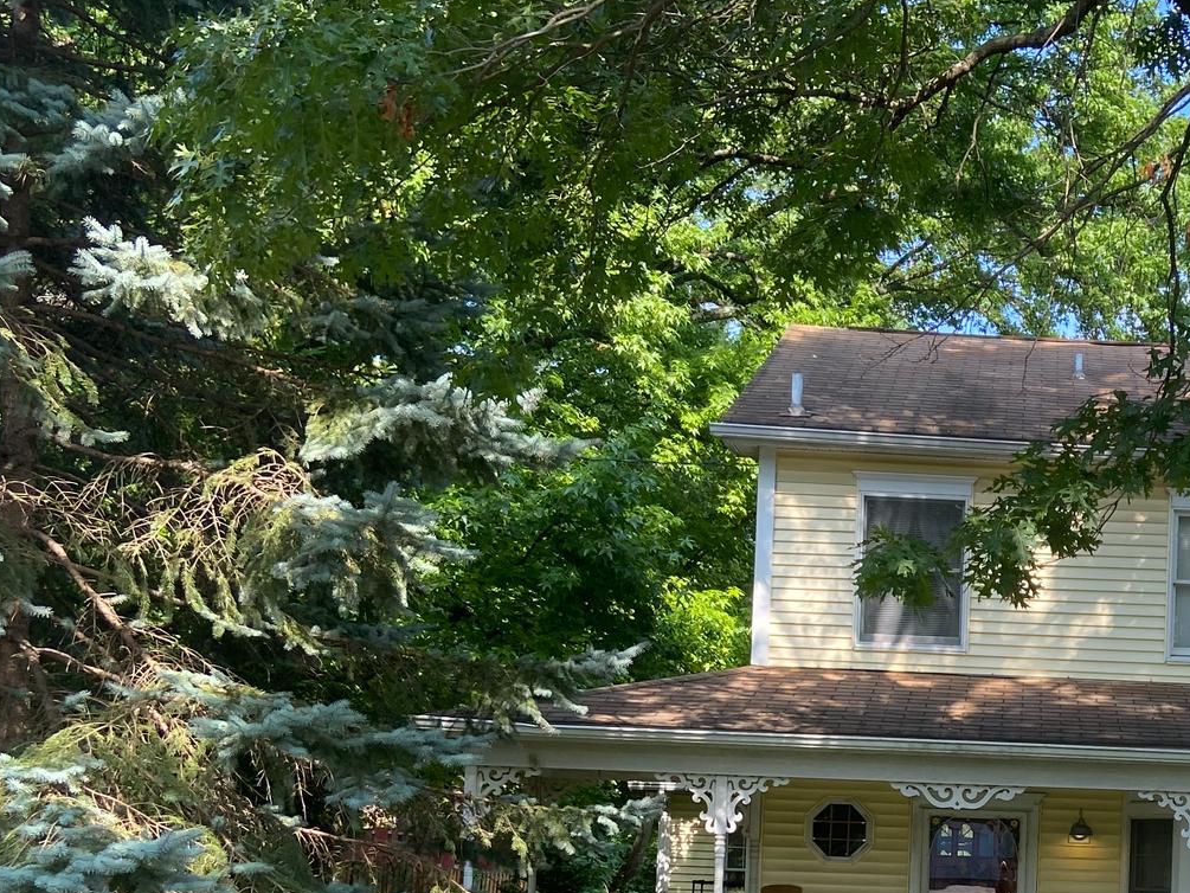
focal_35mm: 53
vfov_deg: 26.3
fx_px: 1822
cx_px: 1107
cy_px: 862
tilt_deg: -1.3
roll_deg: -1.6
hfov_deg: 33.9
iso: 32
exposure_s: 1/326
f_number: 1.8
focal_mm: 4.25
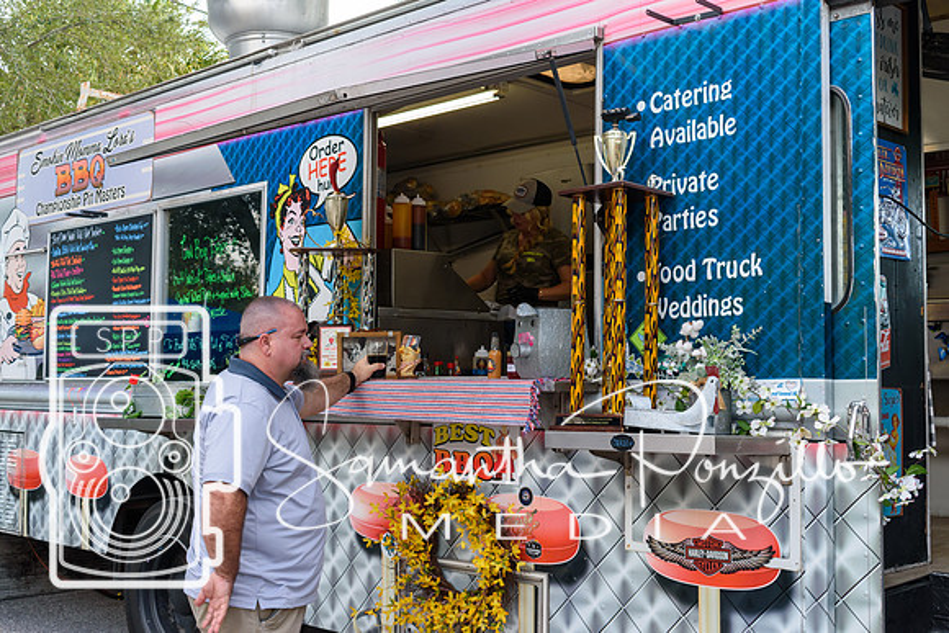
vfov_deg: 30.5
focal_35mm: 44
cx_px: 474
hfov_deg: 44.5
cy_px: 316
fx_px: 1161
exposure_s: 1/200
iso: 400
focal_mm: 29
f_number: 7.1
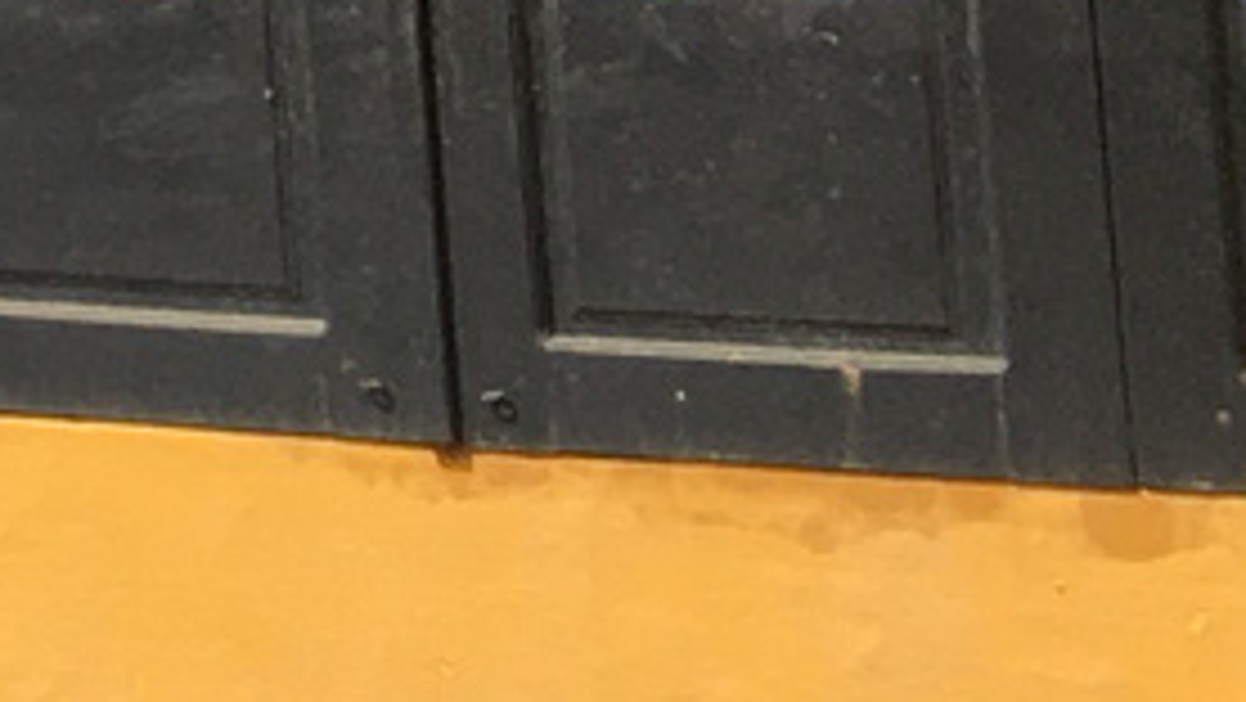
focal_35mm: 228
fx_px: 7535
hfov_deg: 7.5
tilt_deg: +10.7
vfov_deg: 5.0
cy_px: -1444
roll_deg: +0.6
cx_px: -3194
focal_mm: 4.15
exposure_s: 1/1026
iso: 25
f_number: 2.2
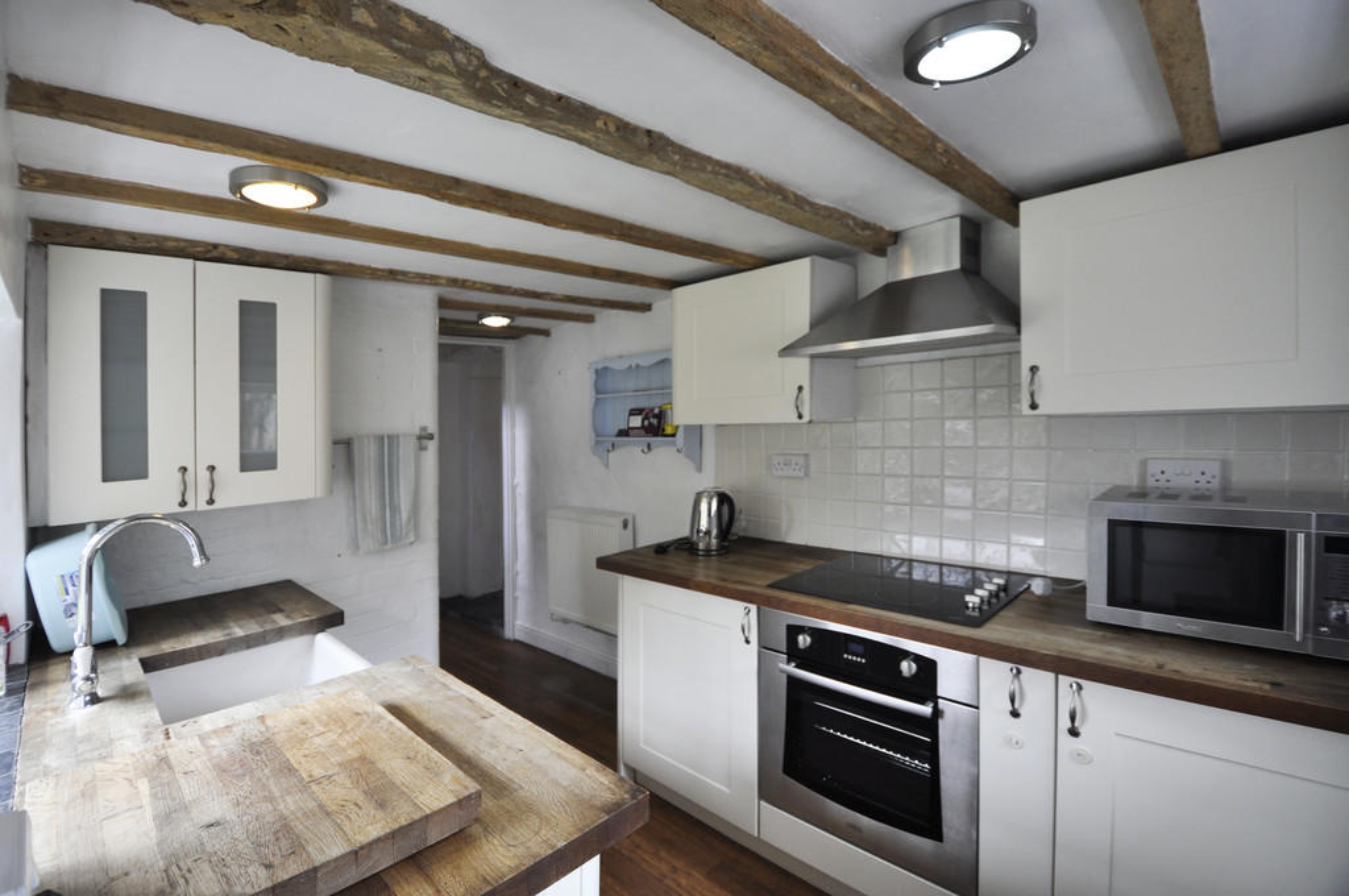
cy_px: 448
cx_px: 674
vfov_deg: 77.2
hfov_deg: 100.5
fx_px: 561
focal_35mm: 15
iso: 400
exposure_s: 1/60
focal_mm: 10
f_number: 4
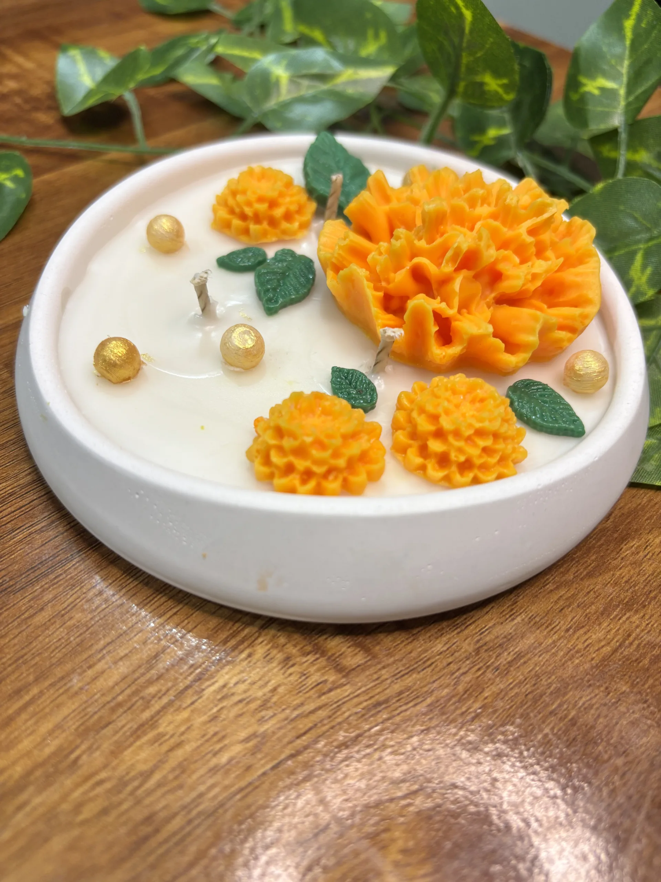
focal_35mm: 26
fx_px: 662
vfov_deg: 67.3
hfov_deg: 53.1
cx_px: 330
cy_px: 441
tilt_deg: -48.6
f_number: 1.6
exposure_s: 1/50
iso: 80
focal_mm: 5.96
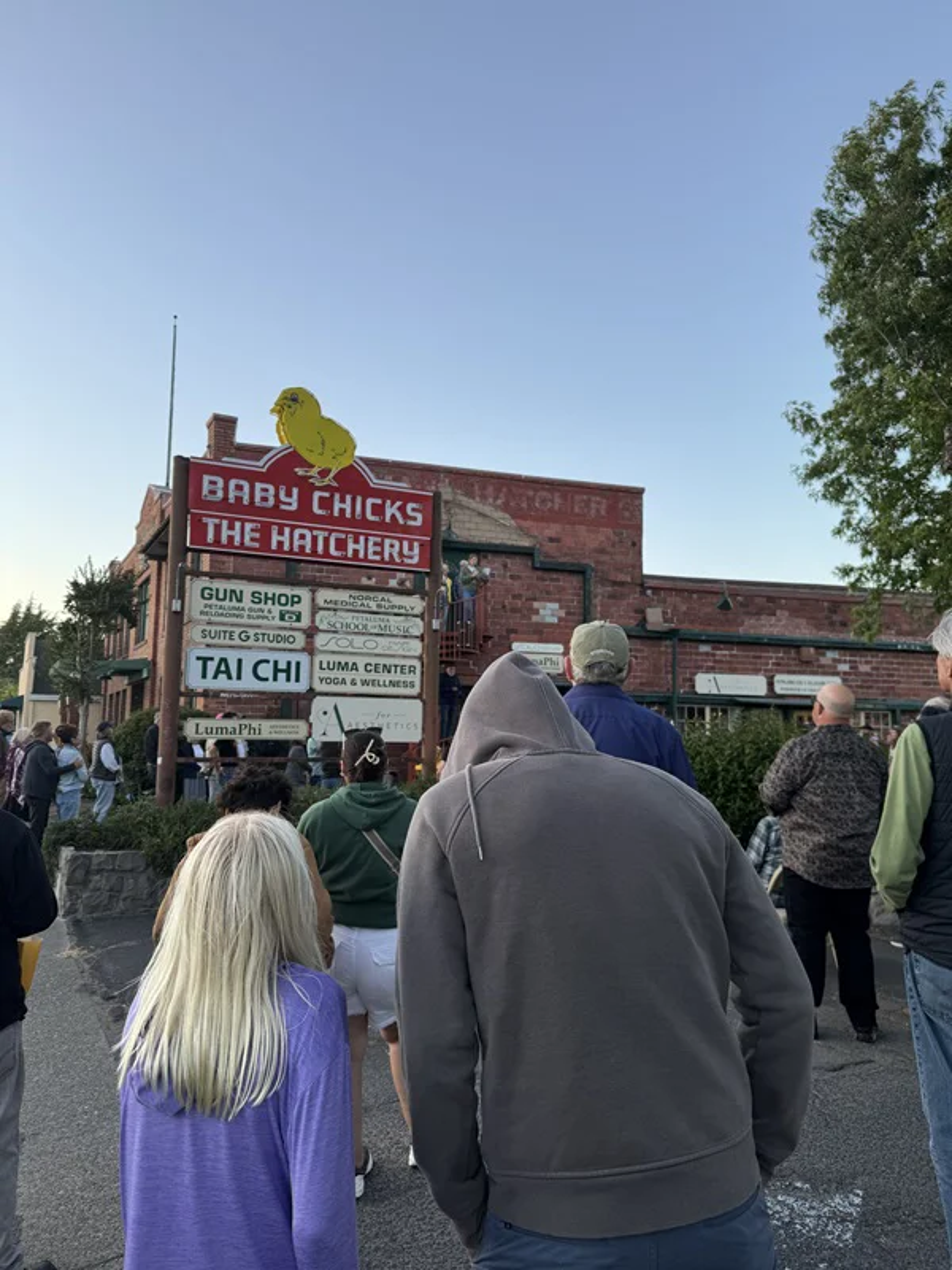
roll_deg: -0.4
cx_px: 476
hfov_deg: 56.8
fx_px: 880
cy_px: 635
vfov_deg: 71.6
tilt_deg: +6.2
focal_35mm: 24
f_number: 1.78
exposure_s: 1/439
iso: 80
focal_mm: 6.76
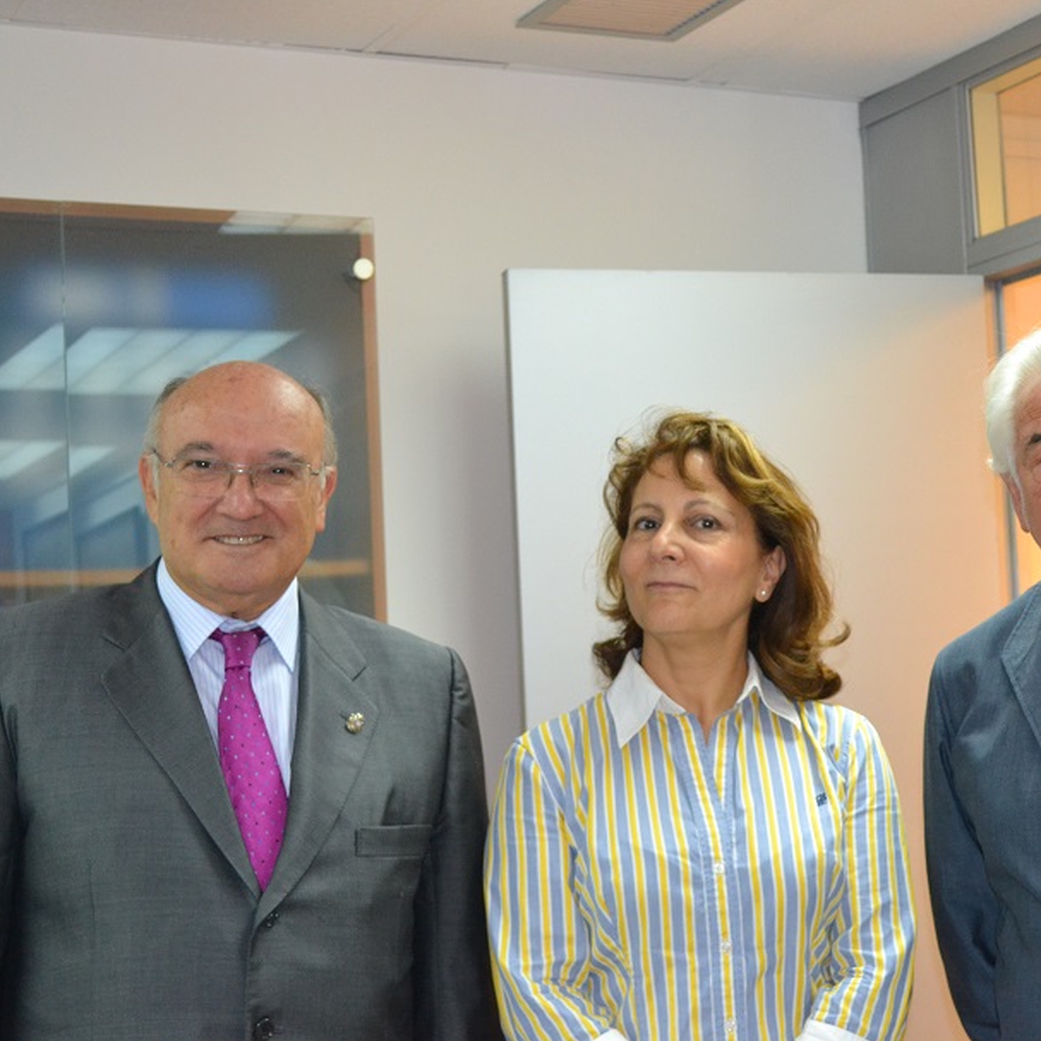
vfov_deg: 27.7
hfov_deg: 27.5
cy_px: 520
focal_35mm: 62
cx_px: 700
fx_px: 2109
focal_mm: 32
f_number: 4.8
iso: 1600
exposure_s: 1/60
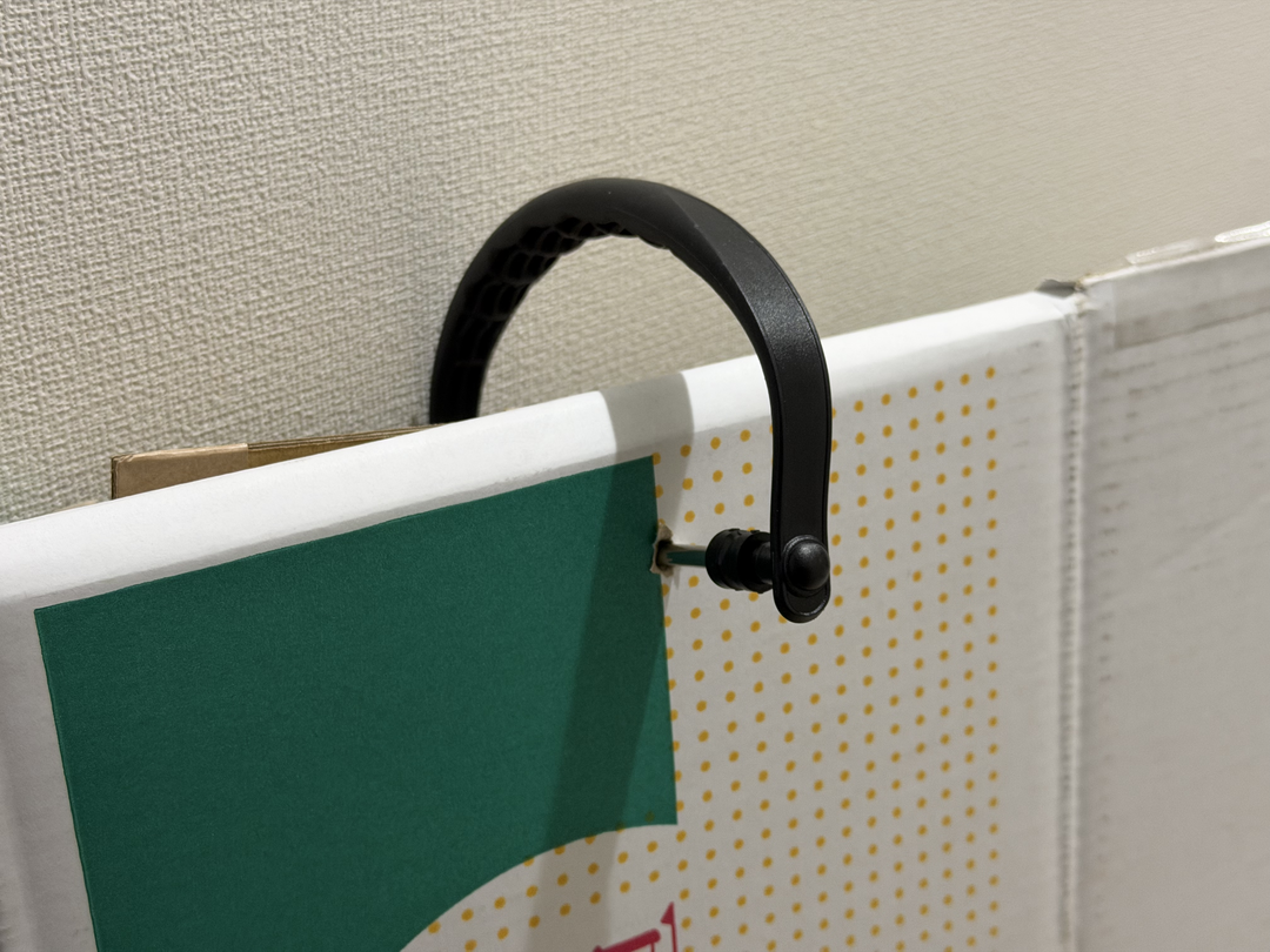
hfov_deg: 39.7
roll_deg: -1.0
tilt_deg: -25.7
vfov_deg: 30.3
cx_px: 635
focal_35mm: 48
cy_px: 476
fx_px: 1761
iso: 250
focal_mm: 6.76
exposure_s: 1/50
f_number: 1.78
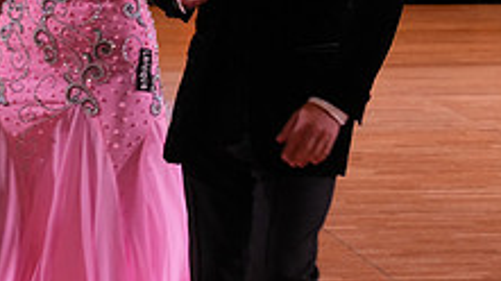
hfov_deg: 7.4
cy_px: -92
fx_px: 3837
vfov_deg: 4.2
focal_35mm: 289
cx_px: 39
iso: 2000
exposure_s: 1/160
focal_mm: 105
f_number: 7.1
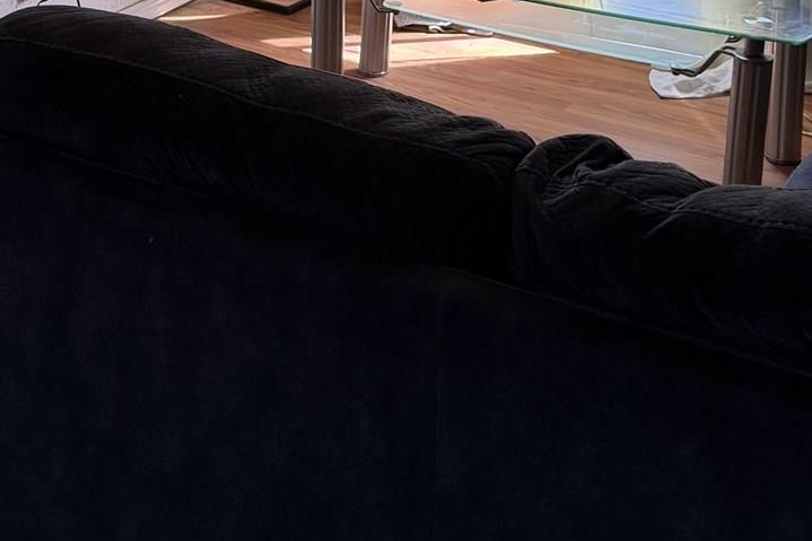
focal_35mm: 80
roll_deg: -1.7
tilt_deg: -9.3
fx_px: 1804
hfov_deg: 25.2
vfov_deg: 15.7
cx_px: 235
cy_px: -267
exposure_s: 1/121
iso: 160
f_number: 1.78
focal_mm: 6.76
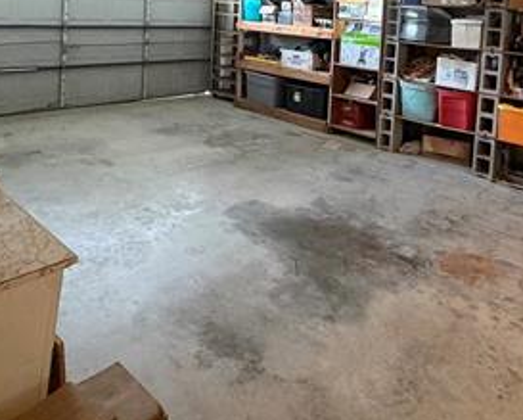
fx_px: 496
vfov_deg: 41.6
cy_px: 31
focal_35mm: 32
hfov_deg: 55.4
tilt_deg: -2.8
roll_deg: -3.0
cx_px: 295
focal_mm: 2.22
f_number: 2.2
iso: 500
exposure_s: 1/60
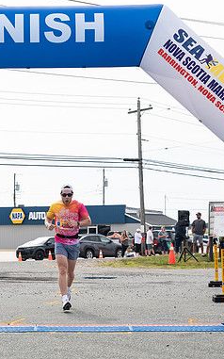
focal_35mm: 93
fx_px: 909
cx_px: 53
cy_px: 198
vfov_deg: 22.3
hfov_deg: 14.0
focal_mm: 52
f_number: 4
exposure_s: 1/3200
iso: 800
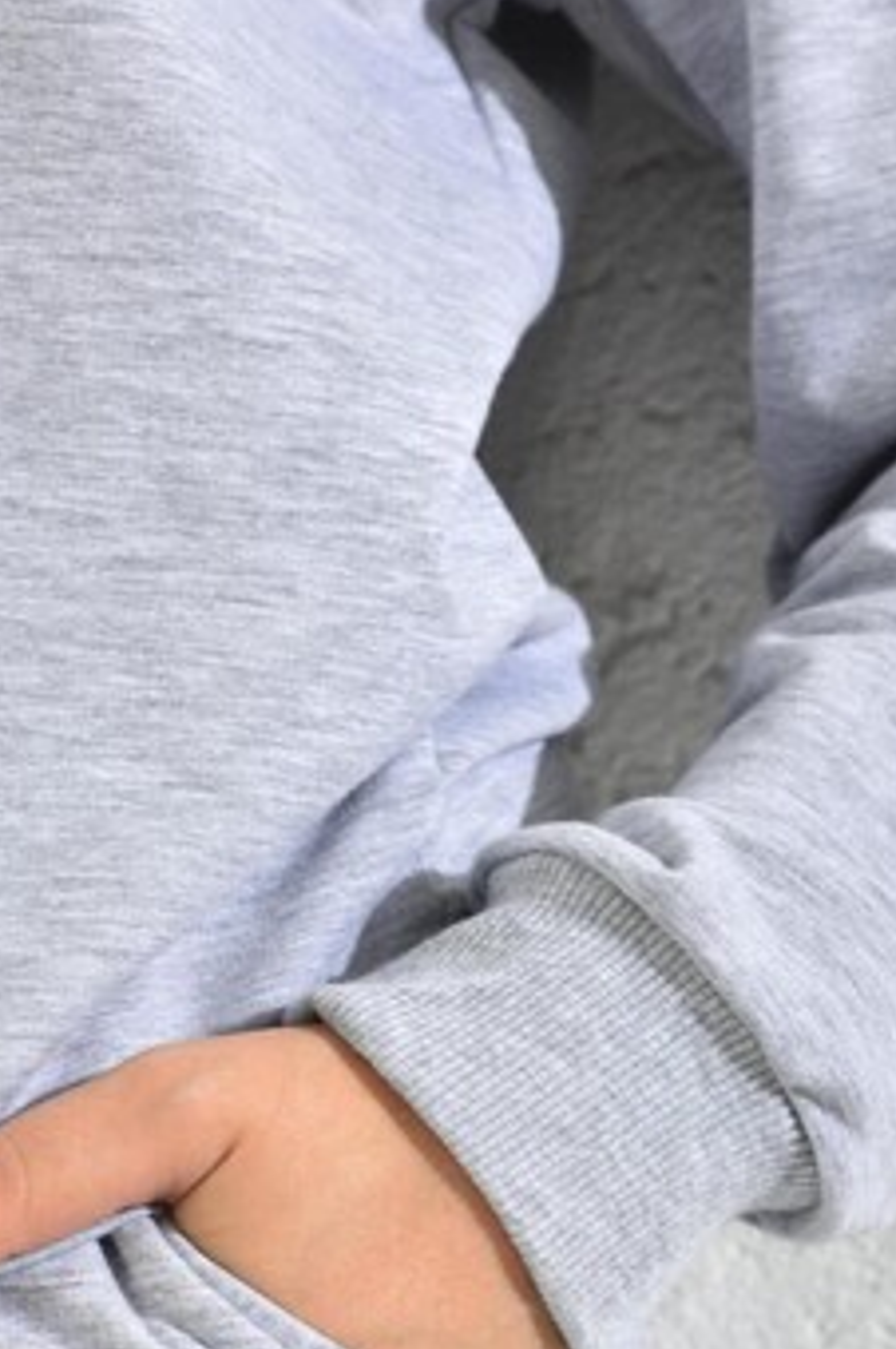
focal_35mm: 106
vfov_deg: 18.8
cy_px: 1321
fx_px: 3965
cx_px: 67
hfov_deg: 12.8
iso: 100
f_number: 7.1
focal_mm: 48
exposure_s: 1/160
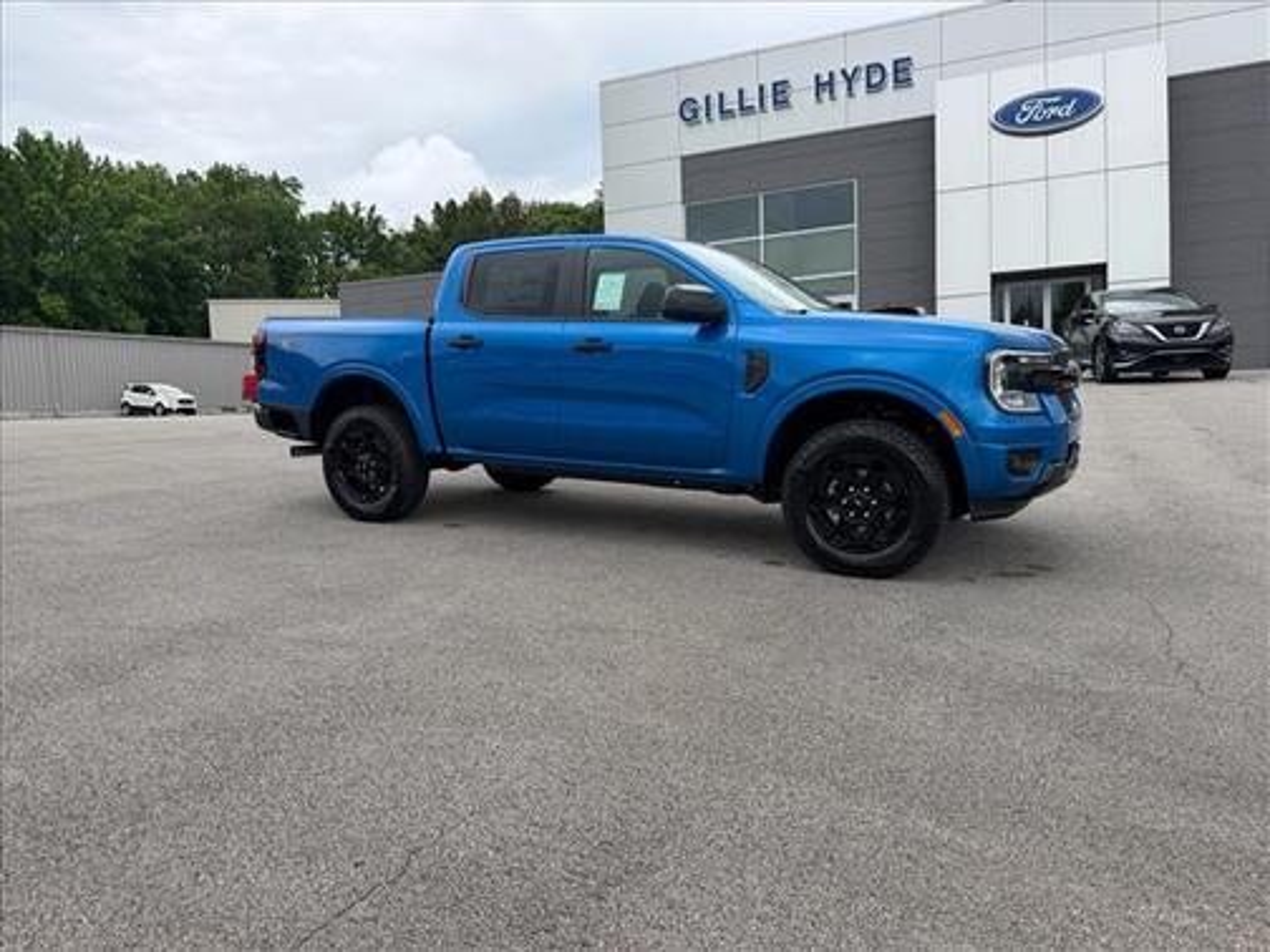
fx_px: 881
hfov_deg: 71.6
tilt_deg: -3.7
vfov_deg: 56.8
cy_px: 476
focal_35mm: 24
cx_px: 635
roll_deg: +2.8
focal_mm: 6.76
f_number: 1.78
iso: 80
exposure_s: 1/3145
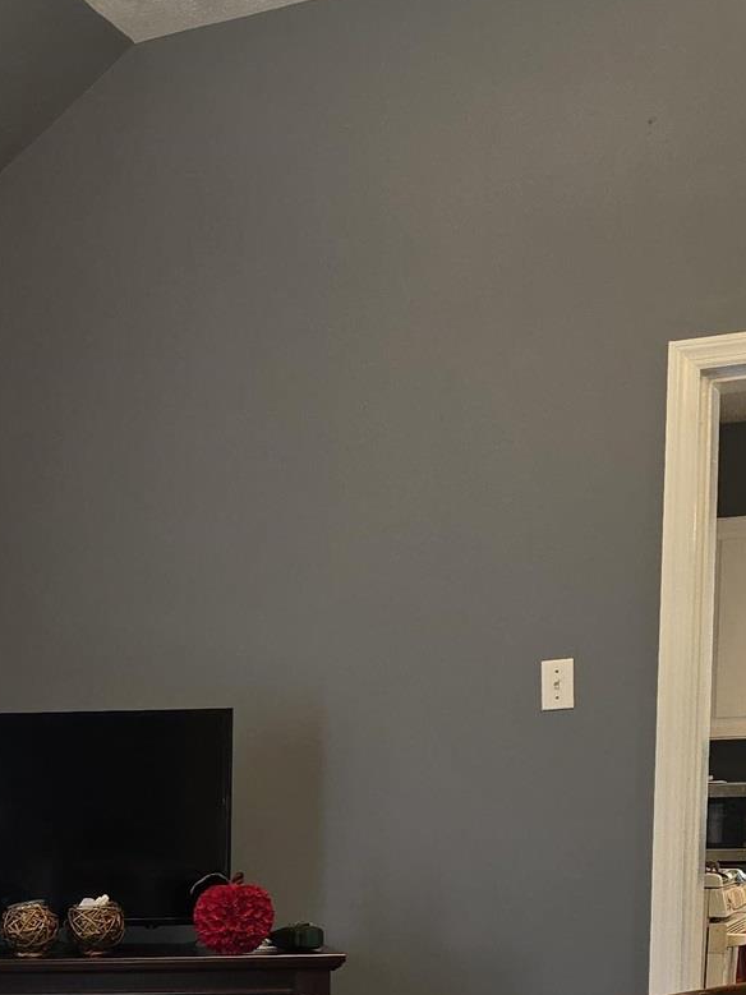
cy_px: 1033
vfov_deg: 26.7
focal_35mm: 68
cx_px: -183
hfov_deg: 20.1
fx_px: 1954
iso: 100
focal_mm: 6.3
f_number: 1.7
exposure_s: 1/30
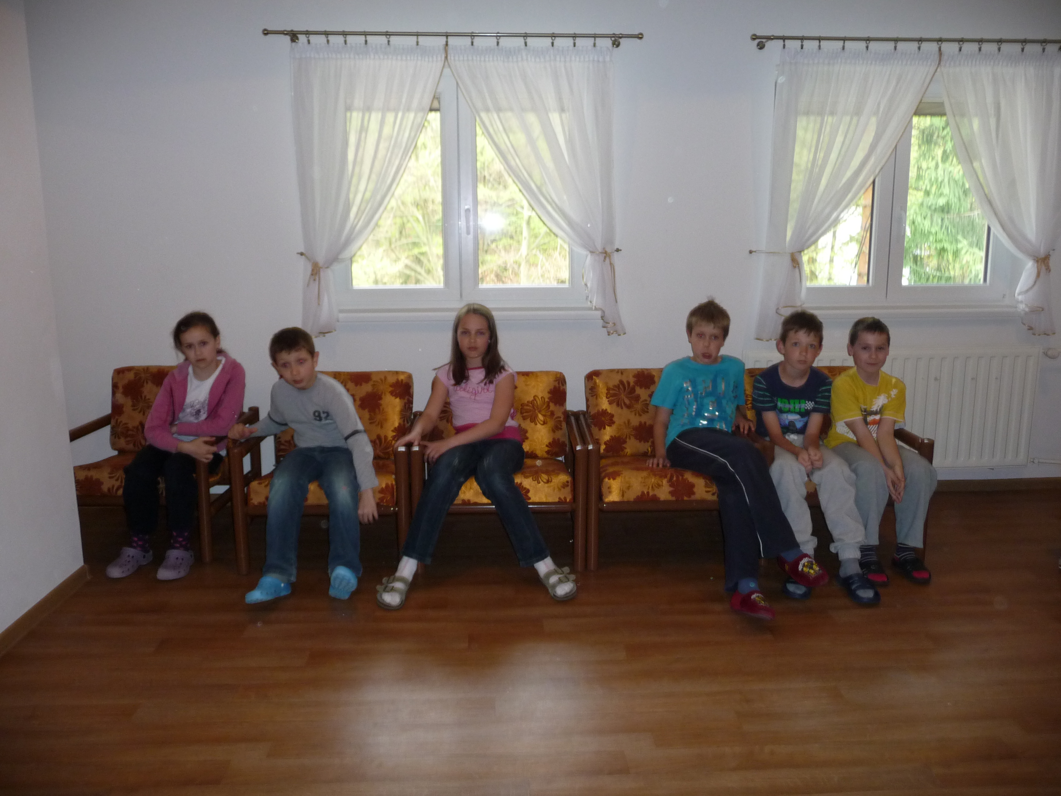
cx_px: 530
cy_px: 398
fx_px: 858
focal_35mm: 28
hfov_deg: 63.4
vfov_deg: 49.7
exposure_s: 1/30
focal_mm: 4.7
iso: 200
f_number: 3.3
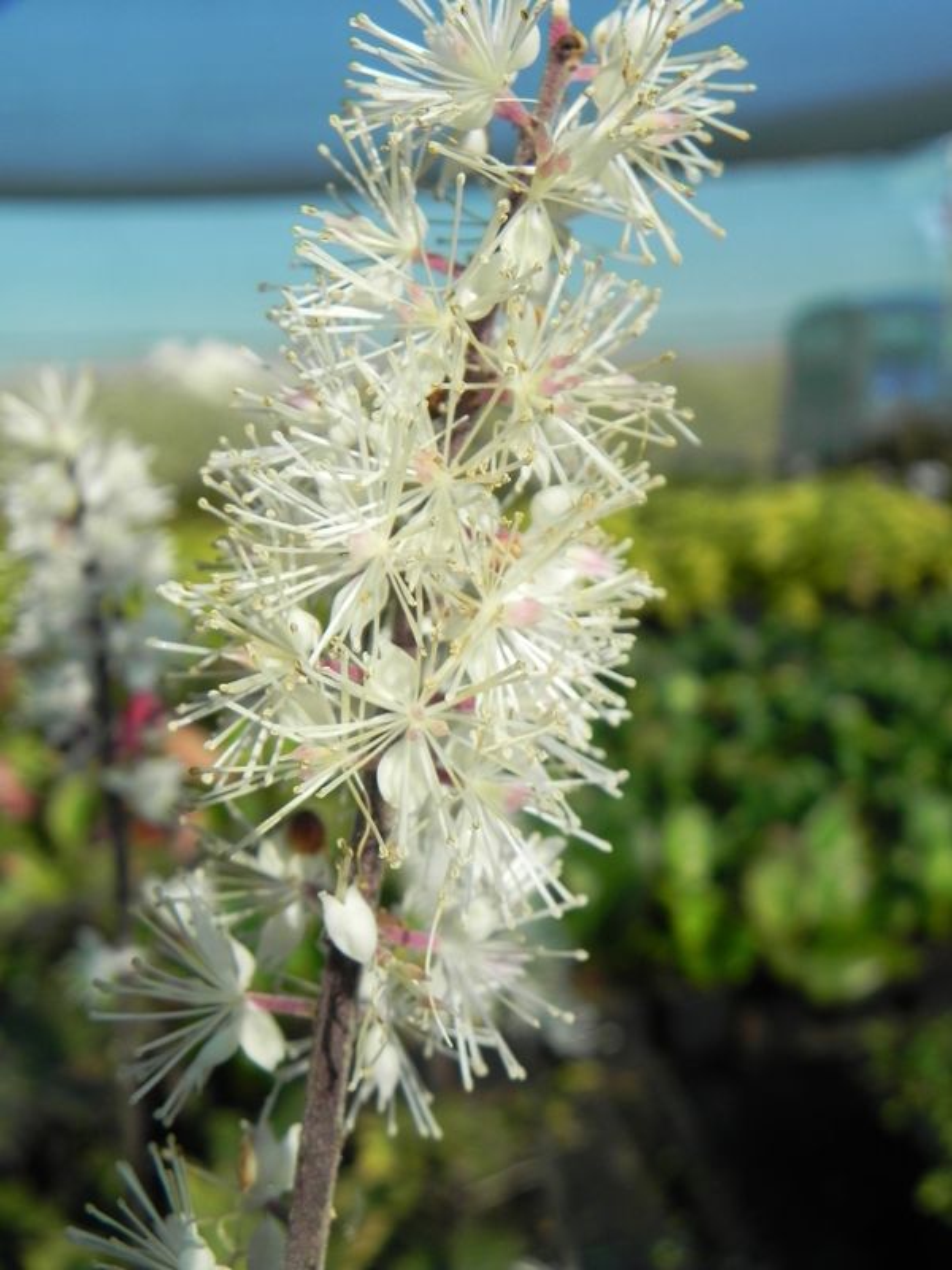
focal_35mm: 37
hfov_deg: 38.7
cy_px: 635
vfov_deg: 50.1
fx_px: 1357
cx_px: 476
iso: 160
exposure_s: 1/1250
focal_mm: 6.6
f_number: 3.5
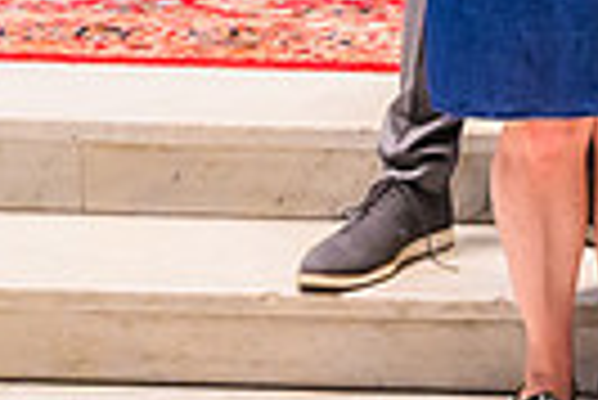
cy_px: -293
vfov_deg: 7.9
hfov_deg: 11.0
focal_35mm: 170
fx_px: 2827
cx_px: 1173
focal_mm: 28
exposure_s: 1/80
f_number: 2.8
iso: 5000
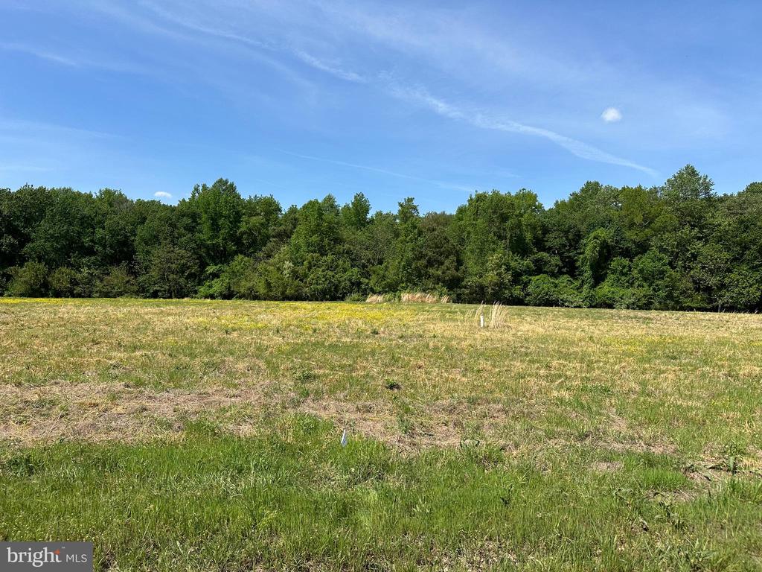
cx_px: 381
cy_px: 286
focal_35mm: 24
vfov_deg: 56.8
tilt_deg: +0.0
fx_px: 528
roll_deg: -1.1
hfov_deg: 71.6
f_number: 1.78
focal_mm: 6.86
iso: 80
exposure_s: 1/4016
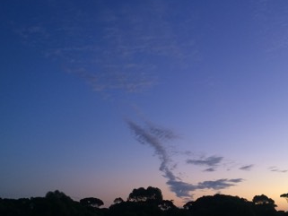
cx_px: 183
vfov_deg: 30.7
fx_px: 391
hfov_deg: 40.1
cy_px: 138
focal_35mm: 47
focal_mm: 4.15
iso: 80
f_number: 2.2
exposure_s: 1/30
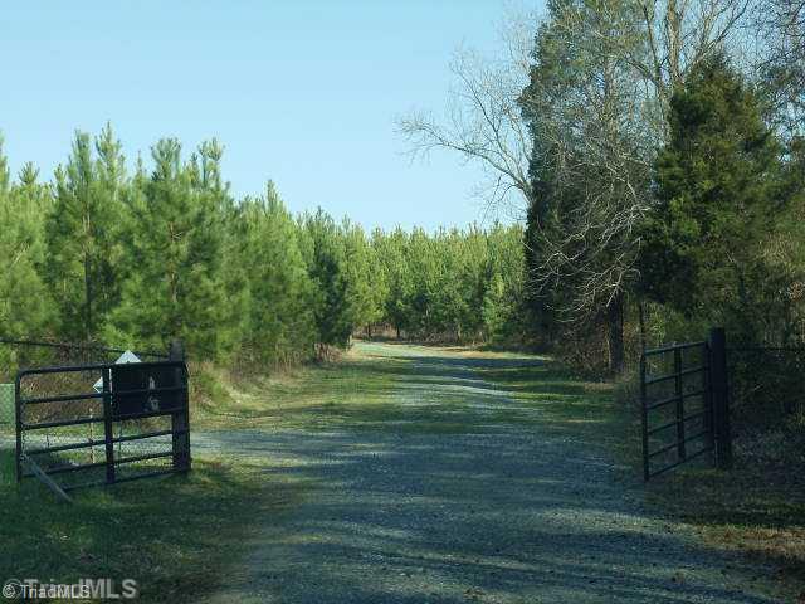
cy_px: 302
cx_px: 402
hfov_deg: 21.5
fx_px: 2116
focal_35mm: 91
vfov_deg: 16.2
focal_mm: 12.35
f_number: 4.6
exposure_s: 1/200
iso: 80
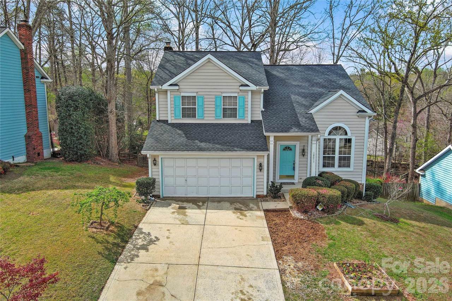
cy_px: 150
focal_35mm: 29
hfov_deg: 63.7
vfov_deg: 45.0
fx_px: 364
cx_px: 226
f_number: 2.8
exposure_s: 1/950
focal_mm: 10.57
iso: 100
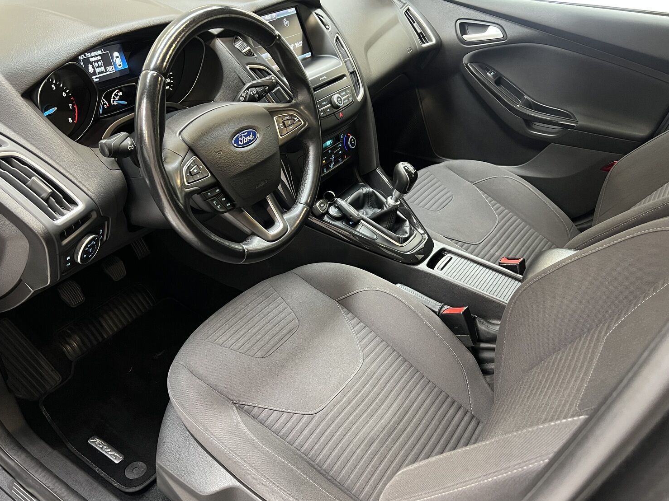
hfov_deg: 59.9
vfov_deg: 46.8
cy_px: 267
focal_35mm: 30
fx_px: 580
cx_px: 303
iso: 400
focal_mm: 5.7
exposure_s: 1/50
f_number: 1.5
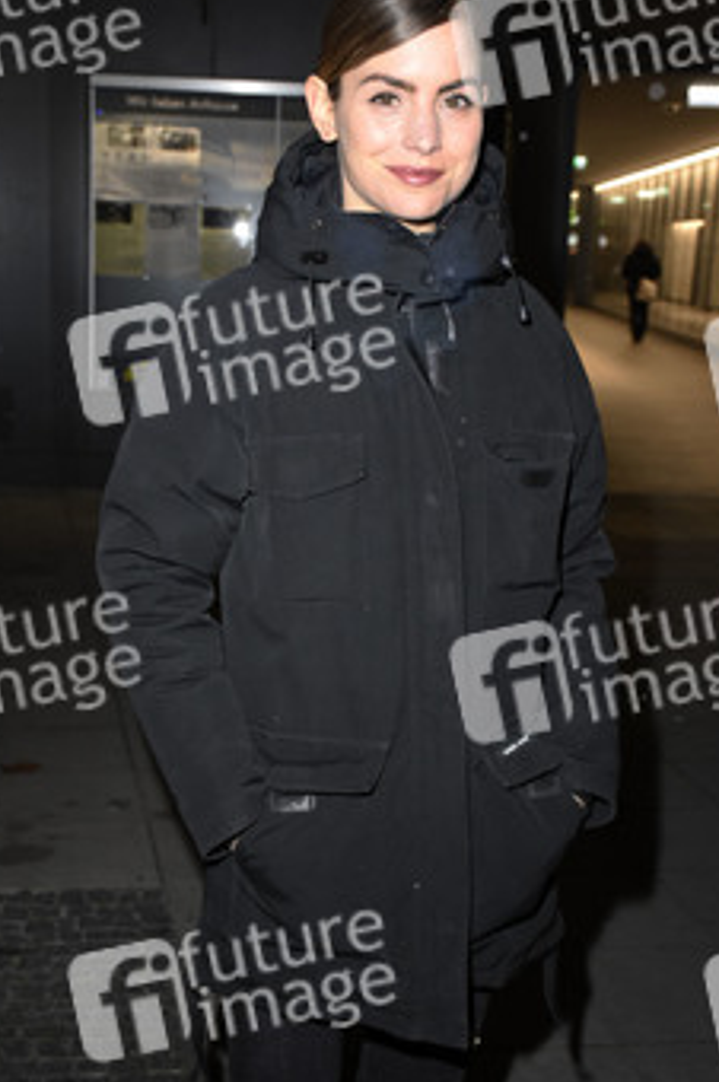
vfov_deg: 37.5
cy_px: 509
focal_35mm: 53
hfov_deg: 25.5
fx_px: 1591
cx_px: 325
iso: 2000
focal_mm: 30
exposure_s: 1/160
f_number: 6.3
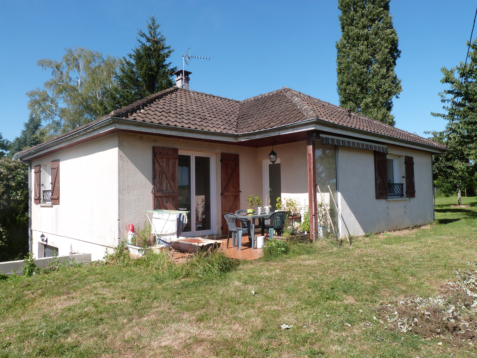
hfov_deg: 69.4
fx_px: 344
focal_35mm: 25
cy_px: 179
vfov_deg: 54.9
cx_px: 238
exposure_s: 1/320
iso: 100
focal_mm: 4.5
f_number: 5.6
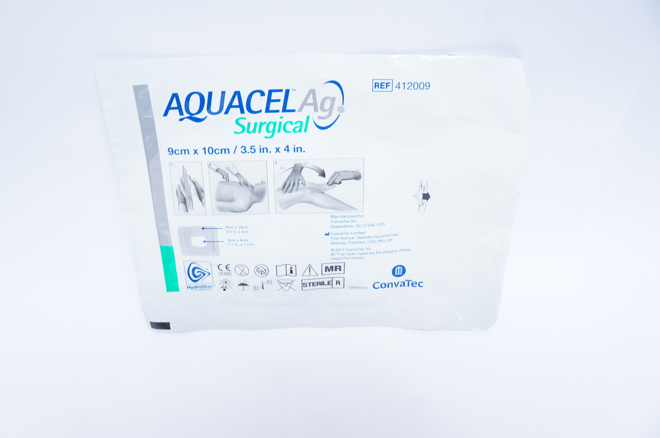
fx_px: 494
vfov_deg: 47.8
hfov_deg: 67.4
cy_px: 219
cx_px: 330
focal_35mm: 27
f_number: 8
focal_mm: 18
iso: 1600
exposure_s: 1/40
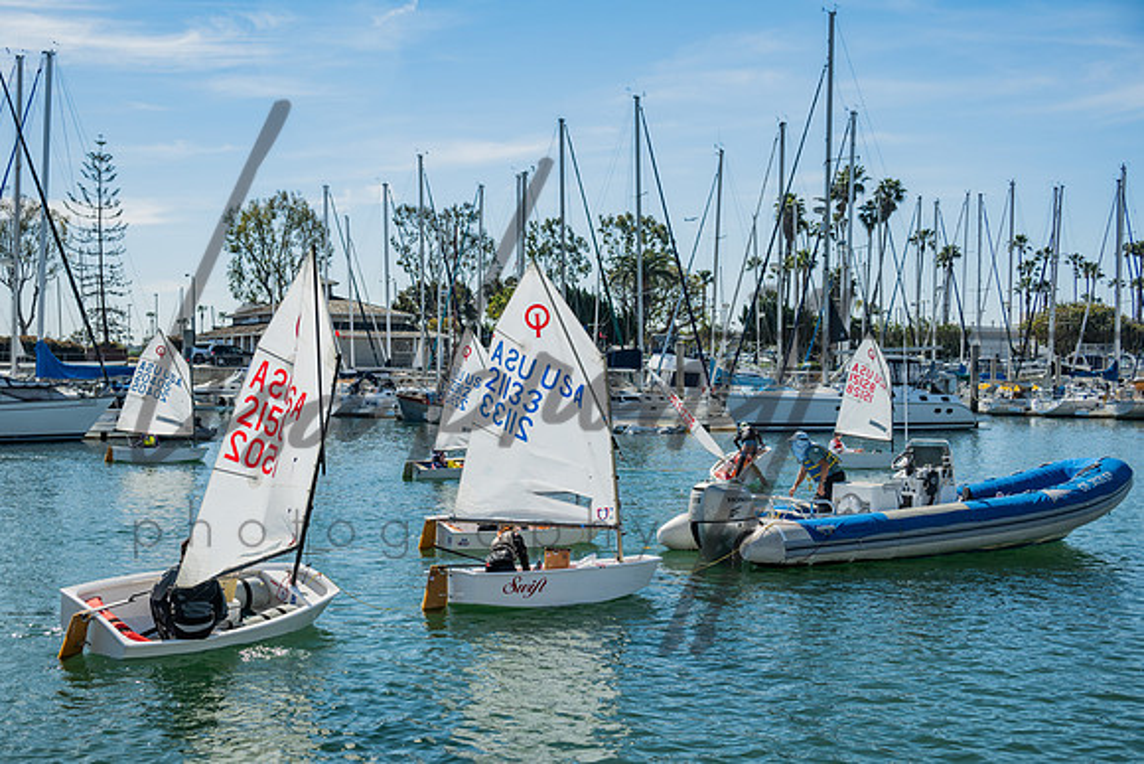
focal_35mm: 47
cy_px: 437
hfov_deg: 42.1
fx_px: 1482
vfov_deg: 28.9
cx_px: 477
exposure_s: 1/400
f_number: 5
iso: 100
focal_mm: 40
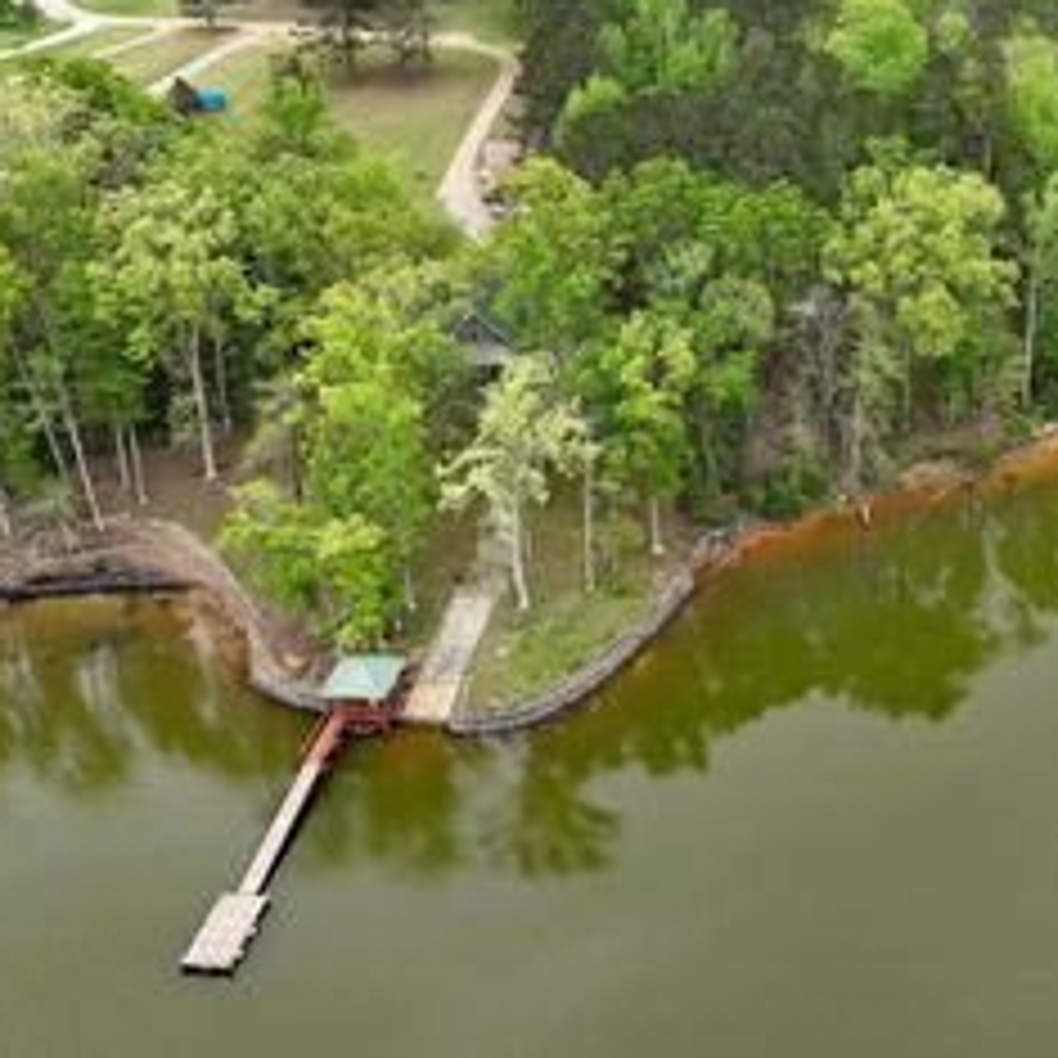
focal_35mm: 45
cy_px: 324
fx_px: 1556
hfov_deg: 36.6
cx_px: 810
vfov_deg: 37.0
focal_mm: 12.29
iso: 120
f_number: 2.8
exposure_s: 1/800
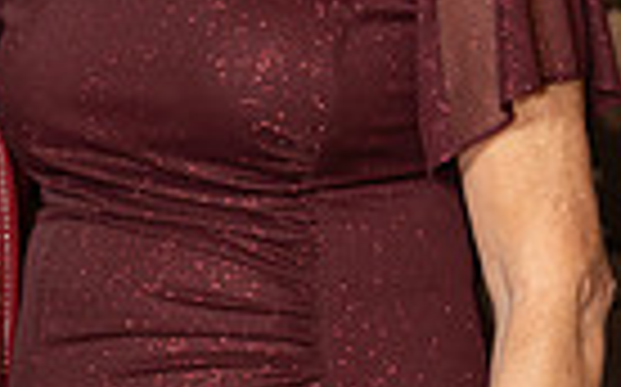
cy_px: 162
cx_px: 0
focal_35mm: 210
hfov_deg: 9.9
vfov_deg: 6.2
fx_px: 3551
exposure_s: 1/200
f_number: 2.8
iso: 1000
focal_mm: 63
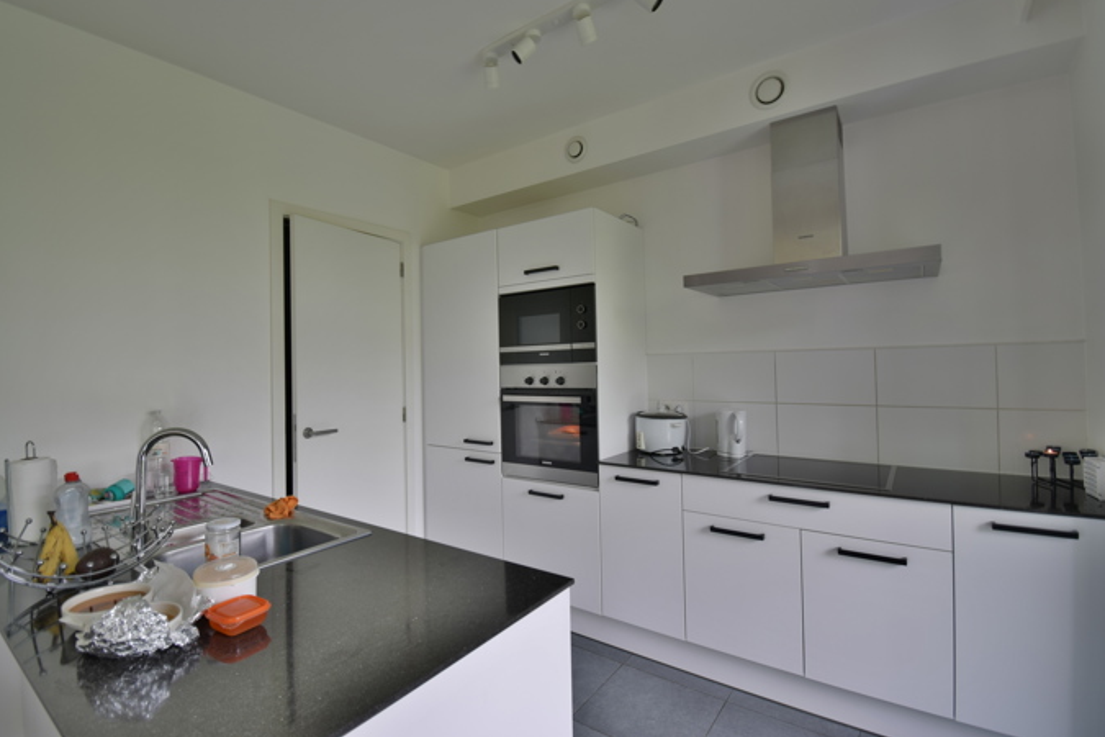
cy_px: 355
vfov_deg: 73.7
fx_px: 491
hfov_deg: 96.6
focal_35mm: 16
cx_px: 517
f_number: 4.5
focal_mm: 10
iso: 100
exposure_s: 1/13
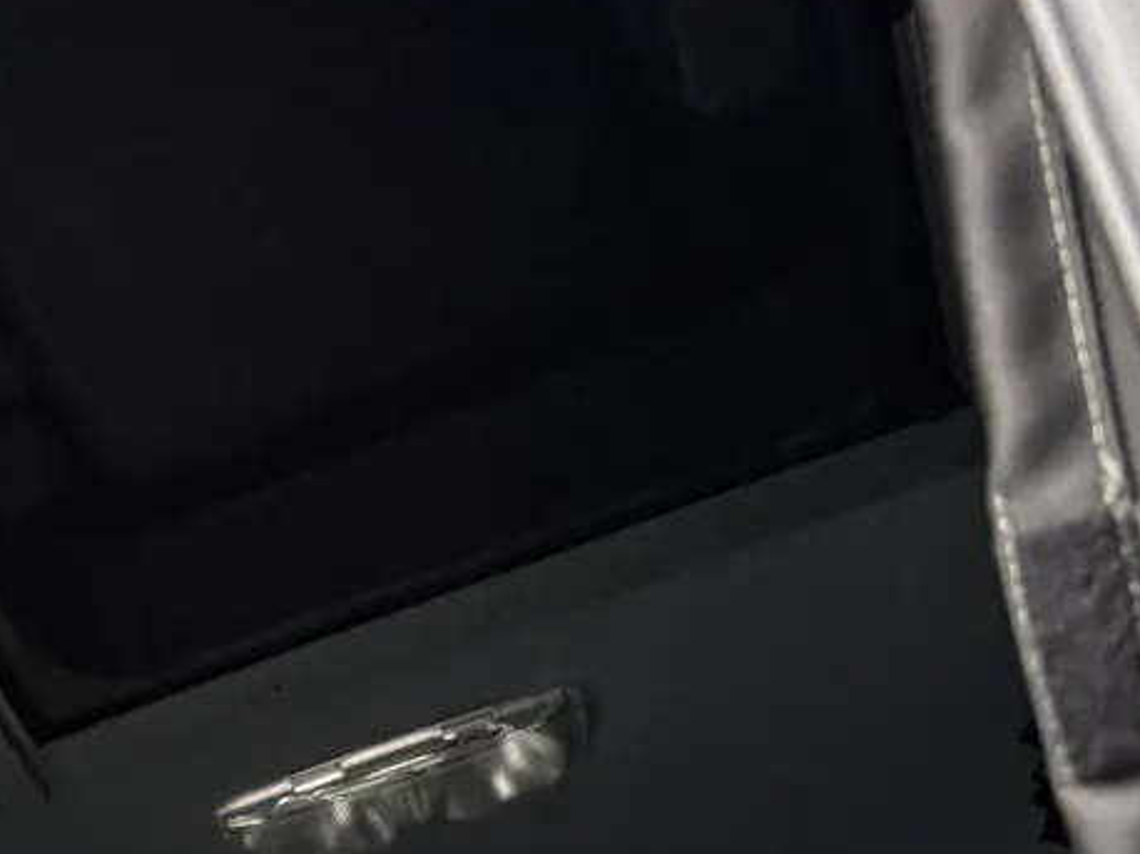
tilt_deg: +27.6
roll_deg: +2.8
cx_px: -904
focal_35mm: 109
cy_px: 1043
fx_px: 3588
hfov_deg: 15.5
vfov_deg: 13.2
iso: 125
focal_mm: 5.96
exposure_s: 1/229
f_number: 1.6
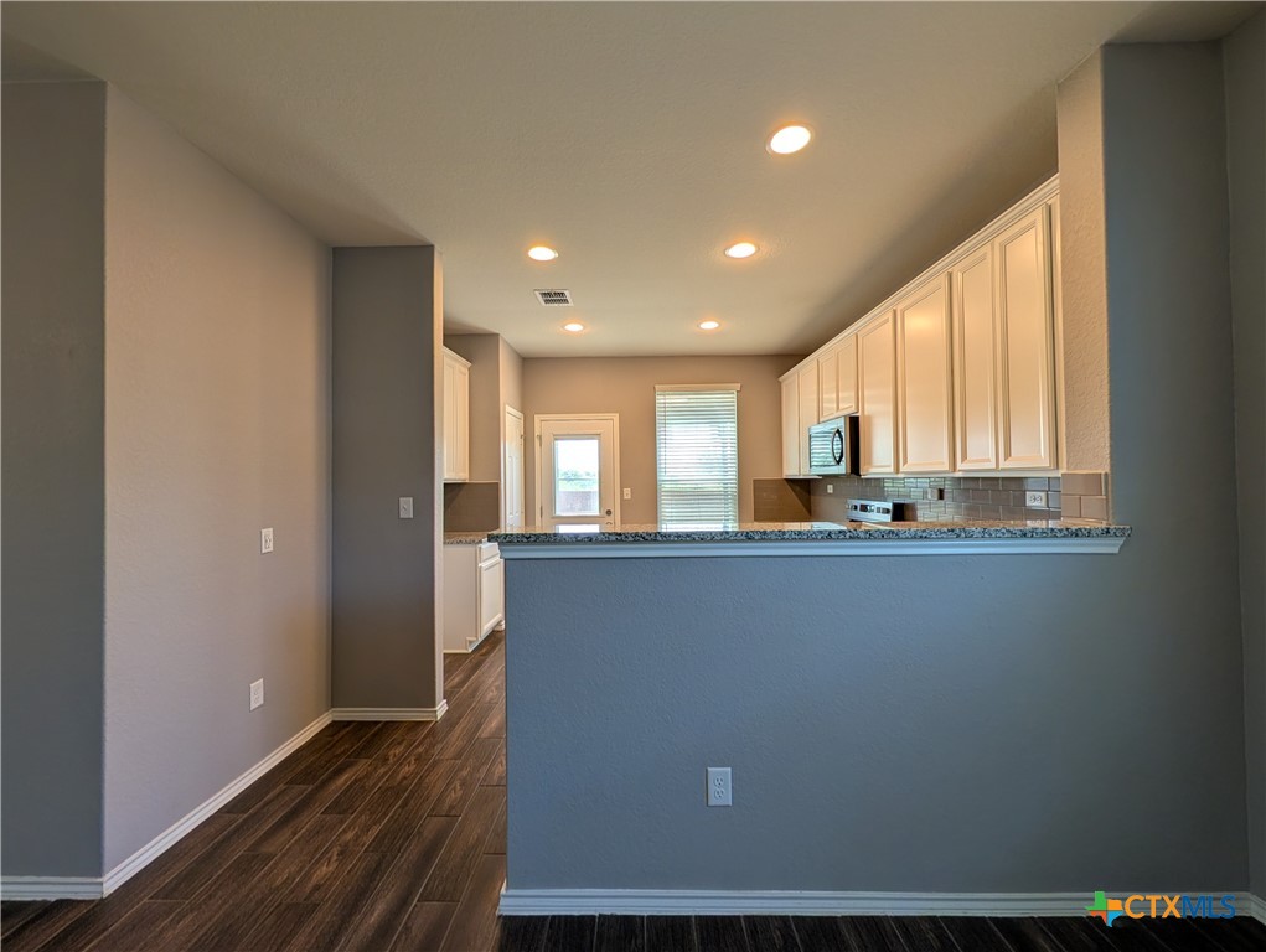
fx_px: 439
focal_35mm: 12
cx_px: 633
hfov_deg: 110.5
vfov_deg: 94.6
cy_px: 476
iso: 48
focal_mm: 2.02
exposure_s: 1/150
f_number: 1.7
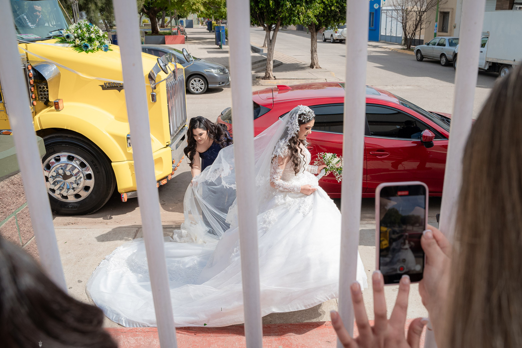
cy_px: 186
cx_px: 288
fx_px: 450
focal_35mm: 31
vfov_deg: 42.3
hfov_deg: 60.1
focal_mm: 28
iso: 640
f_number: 8
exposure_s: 1/1250
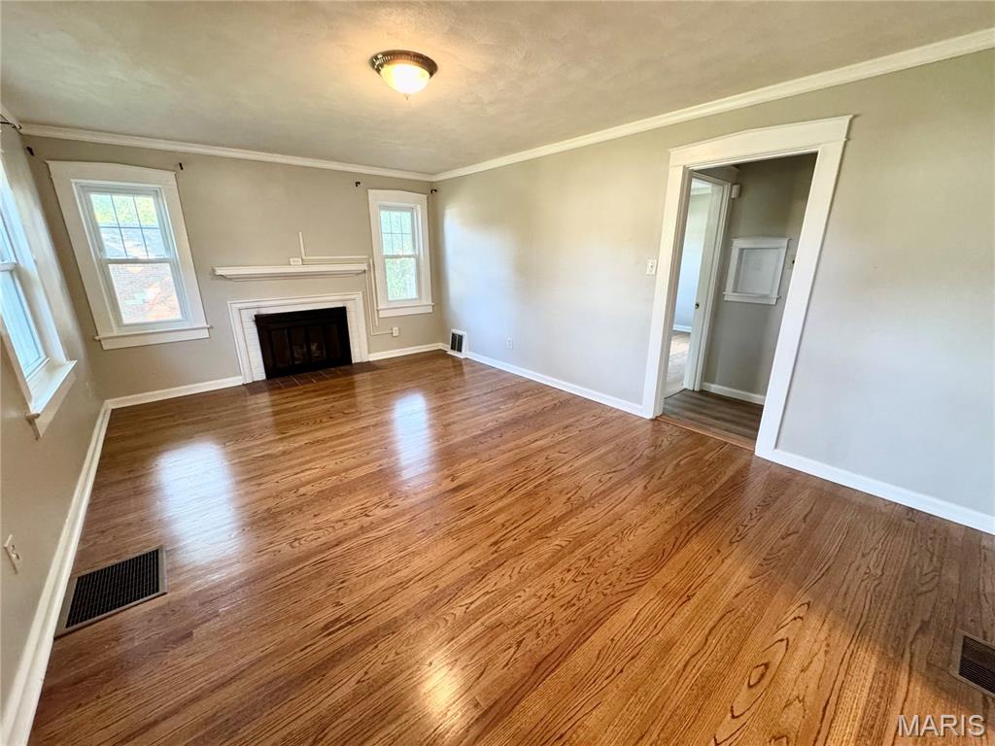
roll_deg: +0.2
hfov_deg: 102.1
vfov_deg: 85.7
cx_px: 498
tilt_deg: -18.2
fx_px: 402
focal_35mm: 14
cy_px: 373
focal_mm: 2.22
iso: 400
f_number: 2.2
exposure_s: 1/60
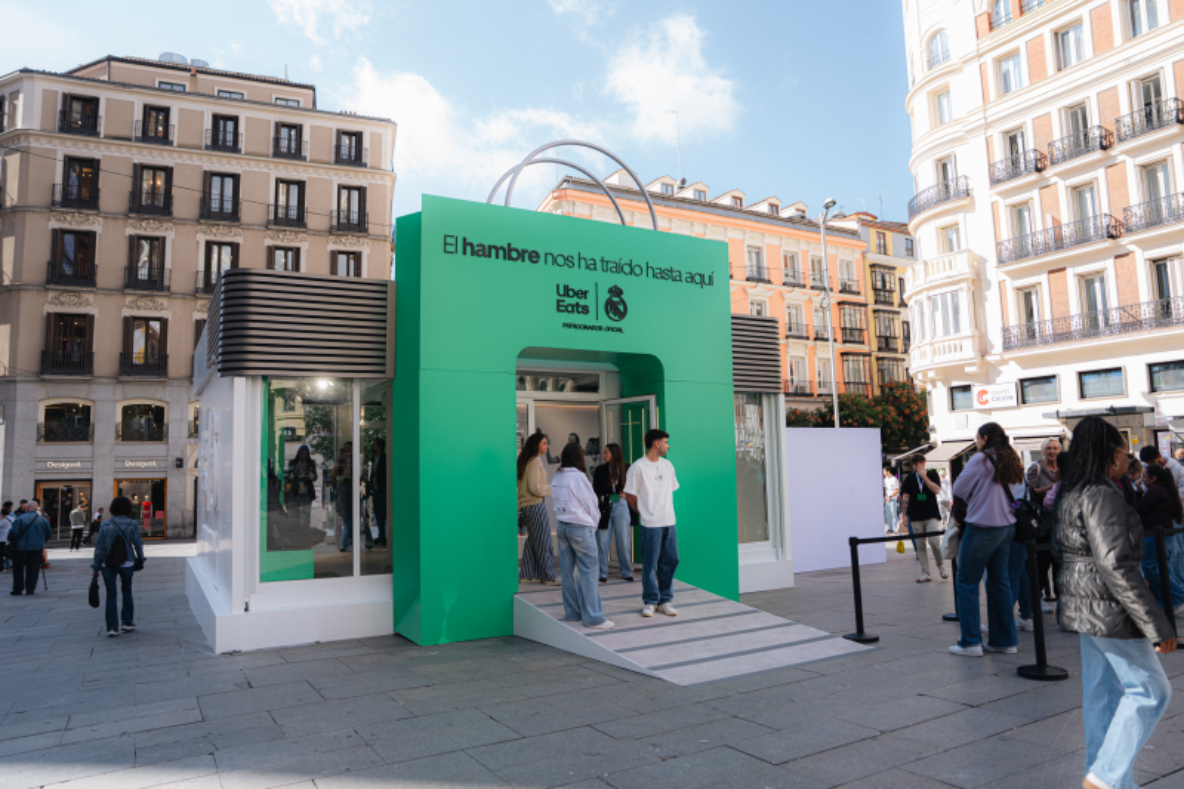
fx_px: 789
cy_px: 394
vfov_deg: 53.1
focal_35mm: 24
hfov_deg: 73.8
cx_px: 592
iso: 64
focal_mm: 24
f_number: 2.8
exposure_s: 1/500
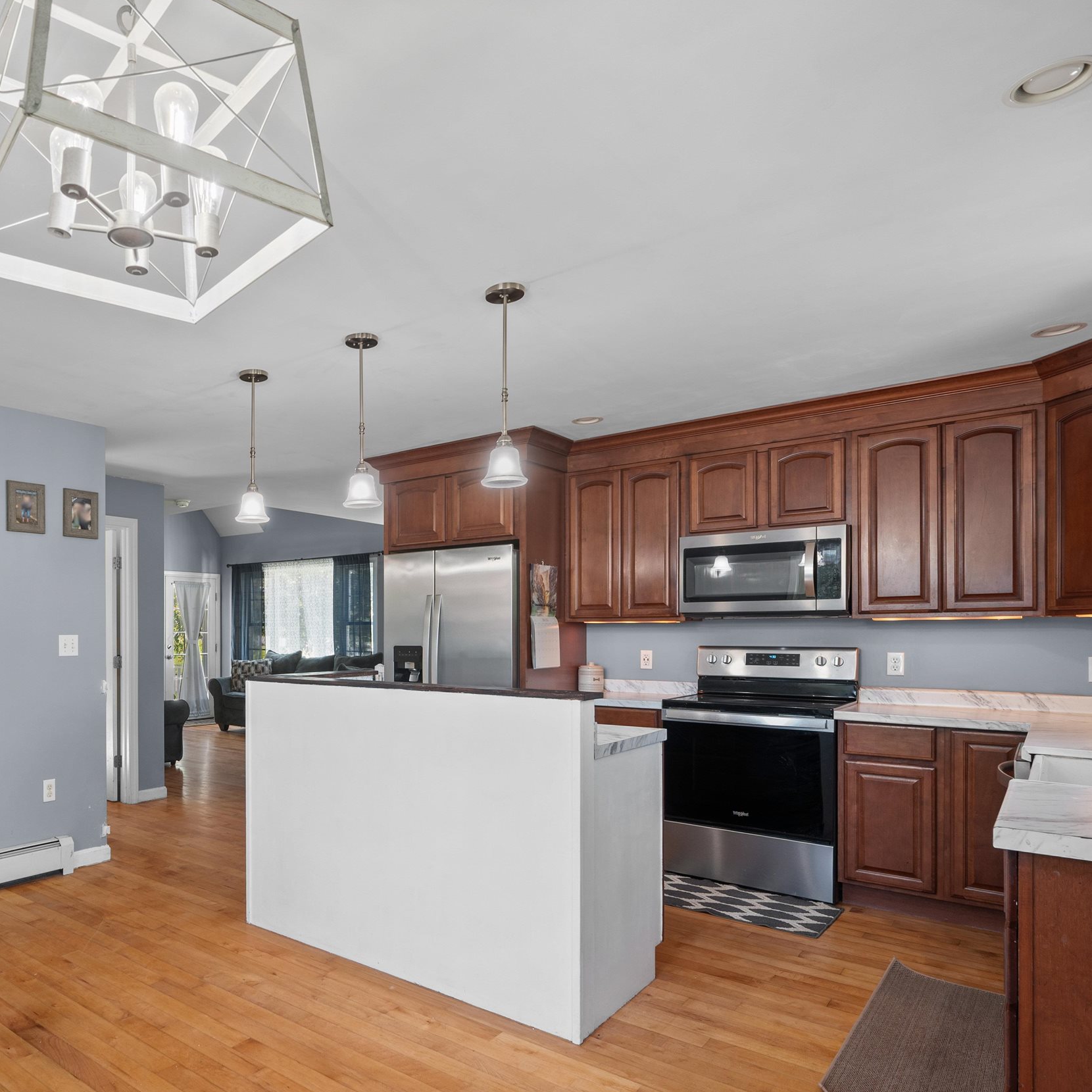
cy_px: 657
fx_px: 785
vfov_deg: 68.9
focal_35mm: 22
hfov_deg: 65.7
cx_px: 284
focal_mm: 14
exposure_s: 1.3
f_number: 7.1
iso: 250
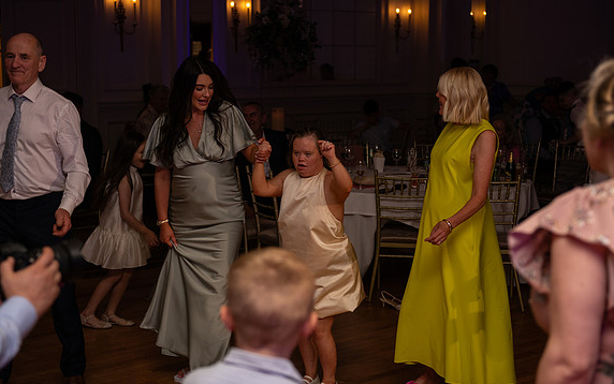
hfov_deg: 33.0
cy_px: 191
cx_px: 307
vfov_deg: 21.0
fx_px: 1038
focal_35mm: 62
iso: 500
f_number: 3.5
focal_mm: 60
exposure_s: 1/160
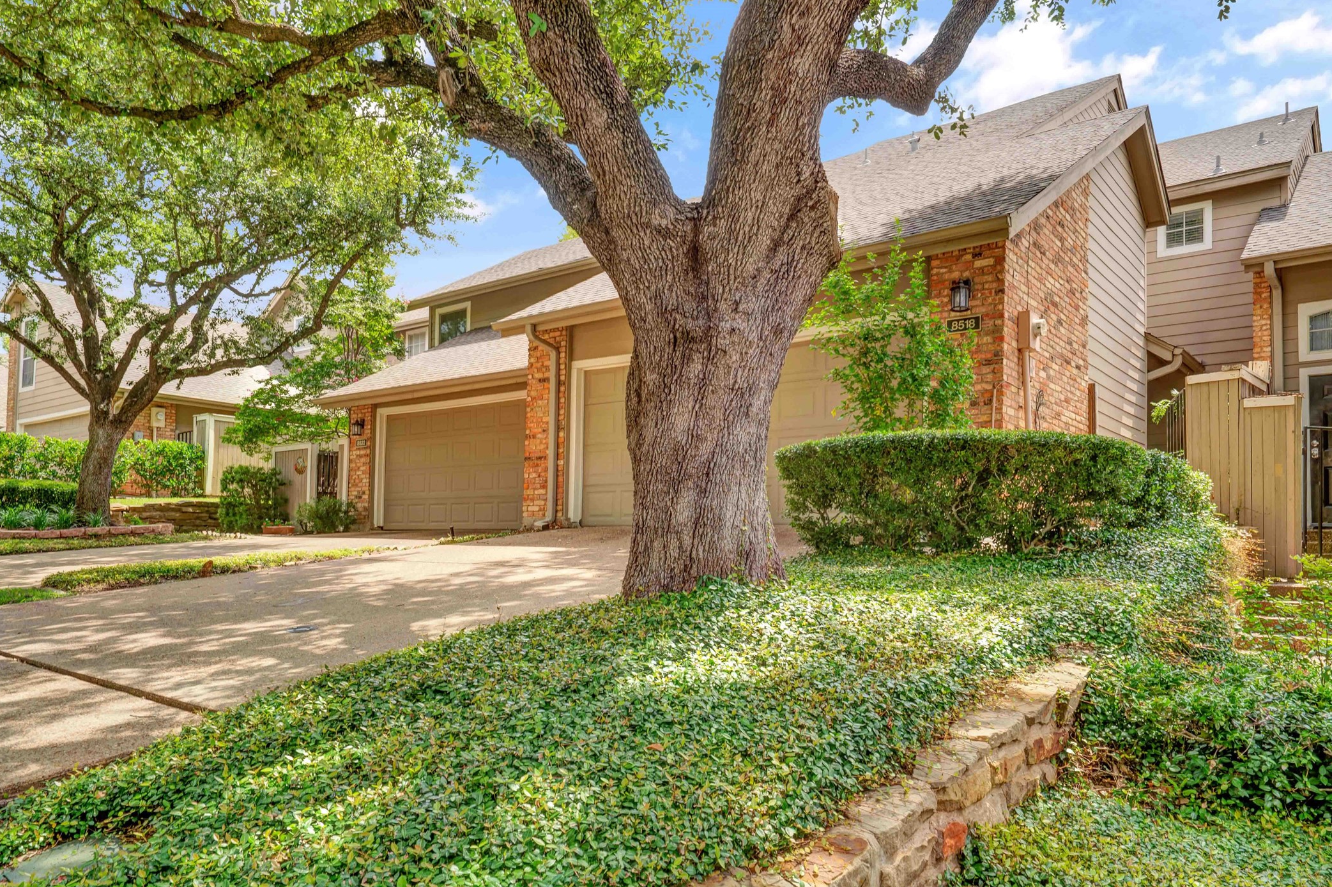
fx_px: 925
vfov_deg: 51.3
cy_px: 443
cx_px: 686
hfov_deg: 71.5
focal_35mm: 25
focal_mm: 24
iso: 100
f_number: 11
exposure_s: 1/30
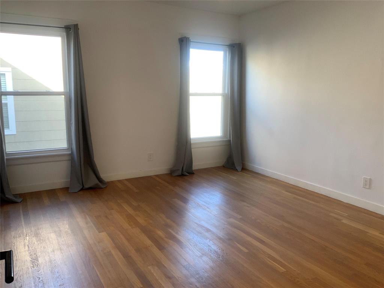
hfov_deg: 61.7
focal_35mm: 29
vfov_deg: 48.2
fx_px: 322
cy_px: 144
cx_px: 192
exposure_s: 1/120
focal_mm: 3
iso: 64
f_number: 1.8
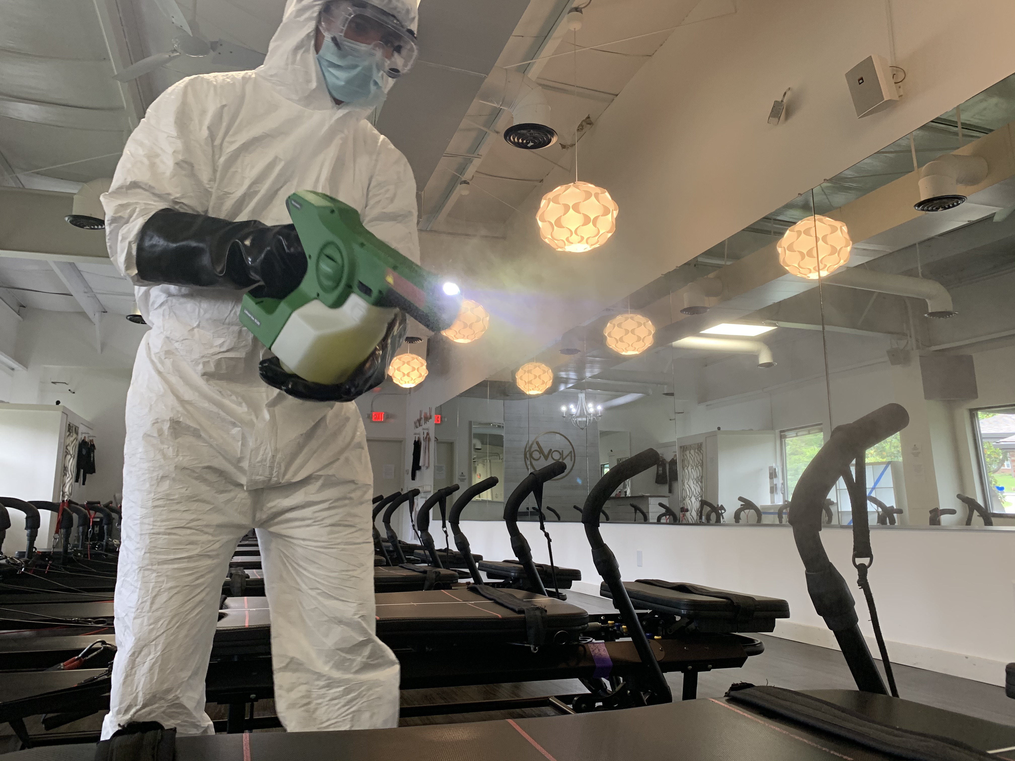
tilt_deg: +9.8
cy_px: 380
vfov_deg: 53.1
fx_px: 762
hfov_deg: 67.3
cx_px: 508
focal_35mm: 26
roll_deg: +1.0
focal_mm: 4.25
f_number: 1.8
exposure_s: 1/60
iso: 125
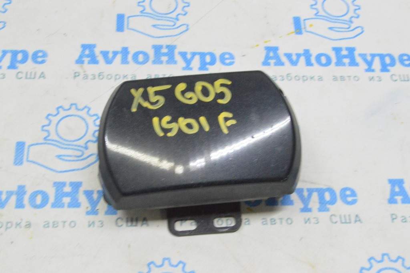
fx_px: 649
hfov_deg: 35.1
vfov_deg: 23.7
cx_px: 205
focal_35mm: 57
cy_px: 136
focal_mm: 38
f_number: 20
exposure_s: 1/20
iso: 6400
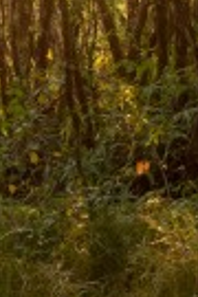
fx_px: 1188
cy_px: 144
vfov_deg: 14.3
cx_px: -185
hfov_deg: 9.0
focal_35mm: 144
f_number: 7.1
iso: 1000
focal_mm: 36
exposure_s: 1/60
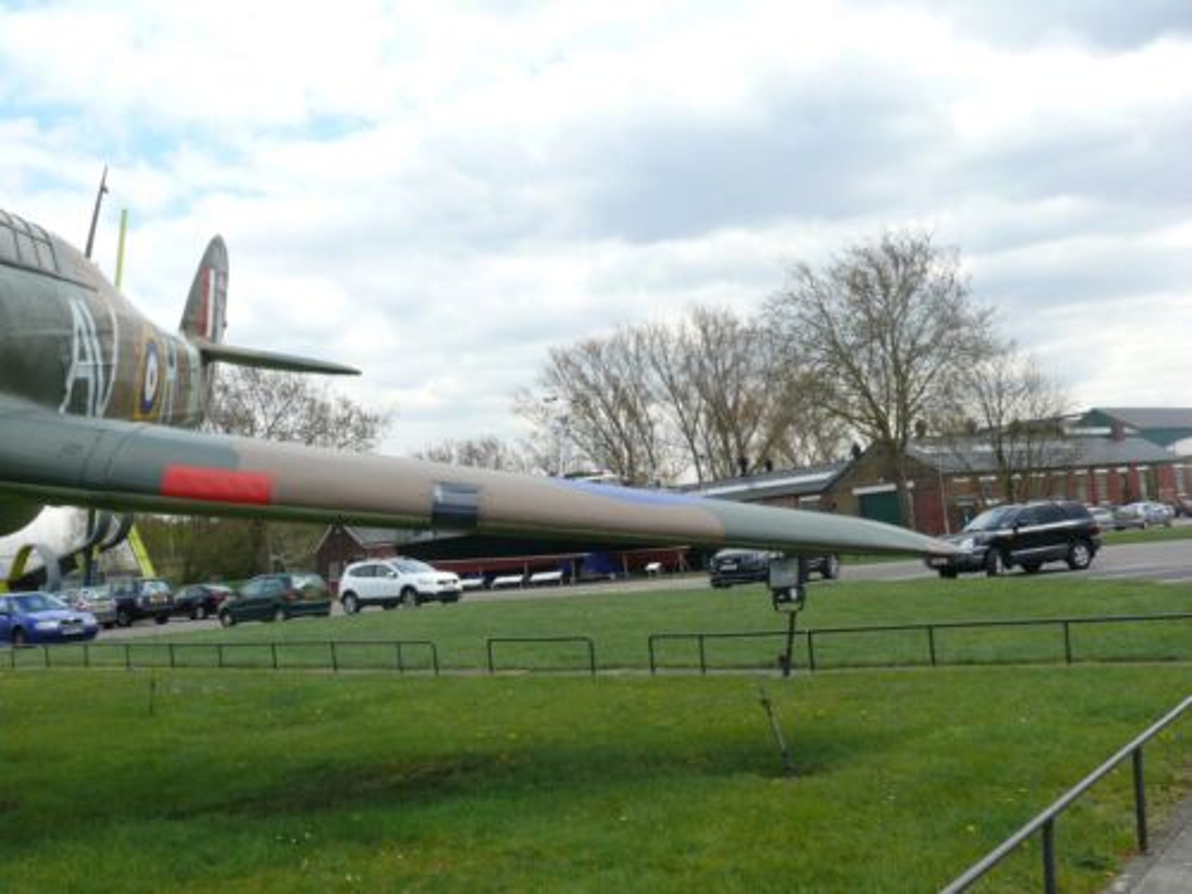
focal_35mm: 35
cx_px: 596
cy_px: 447
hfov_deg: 52.6
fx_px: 1205
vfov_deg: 40.7
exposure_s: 1/250
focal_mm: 7.4
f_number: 5.6
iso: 100
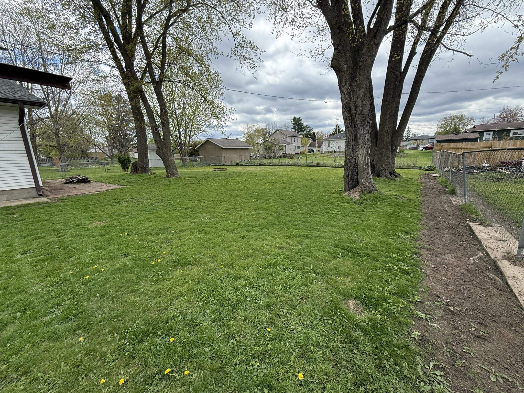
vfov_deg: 85.7
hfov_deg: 102.1
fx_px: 212
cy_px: 196
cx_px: 262
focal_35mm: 14
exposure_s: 1/799
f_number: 2.2
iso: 64
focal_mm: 2.22
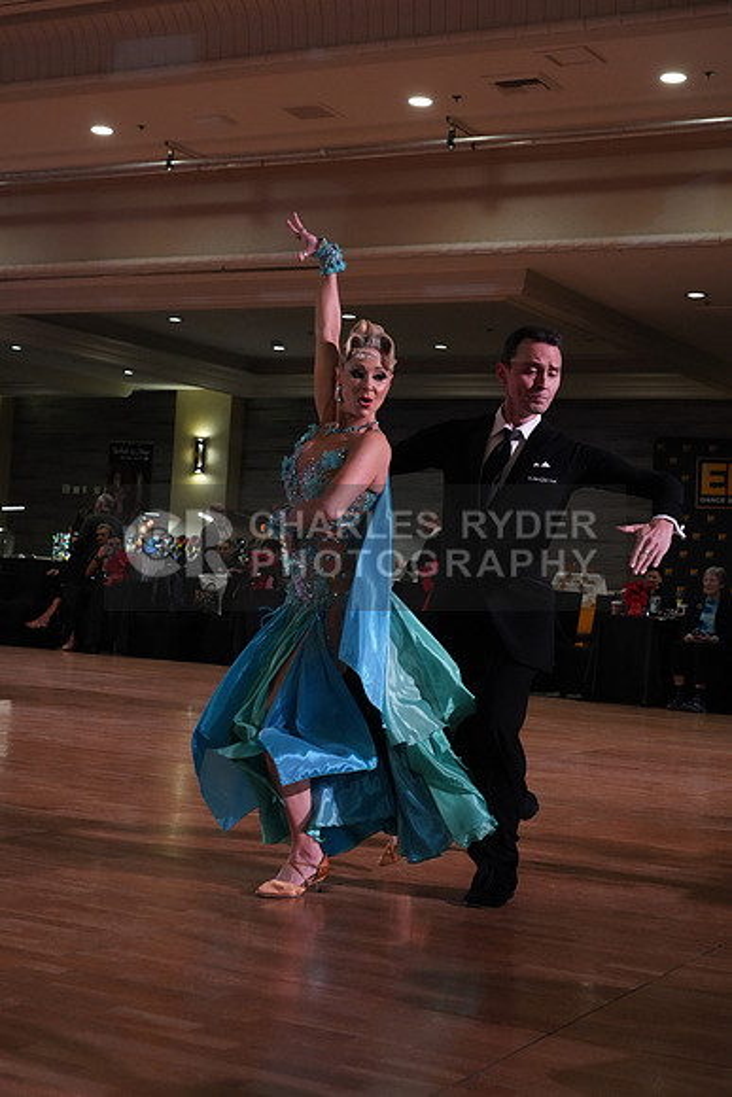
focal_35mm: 52
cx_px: 366
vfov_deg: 38.2
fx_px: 1585
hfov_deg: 26.0
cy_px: 548
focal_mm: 52
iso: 5000
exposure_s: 1/320
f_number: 7.1
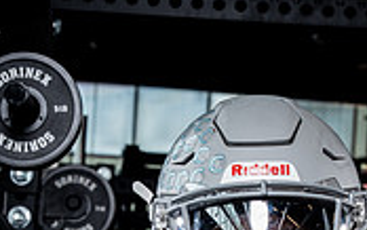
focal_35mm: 184
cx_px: 194
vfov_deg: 6.9
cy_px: 466
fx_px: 1842
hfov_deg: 11.4
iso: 640
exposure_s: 1/250
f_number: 9
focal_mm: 70
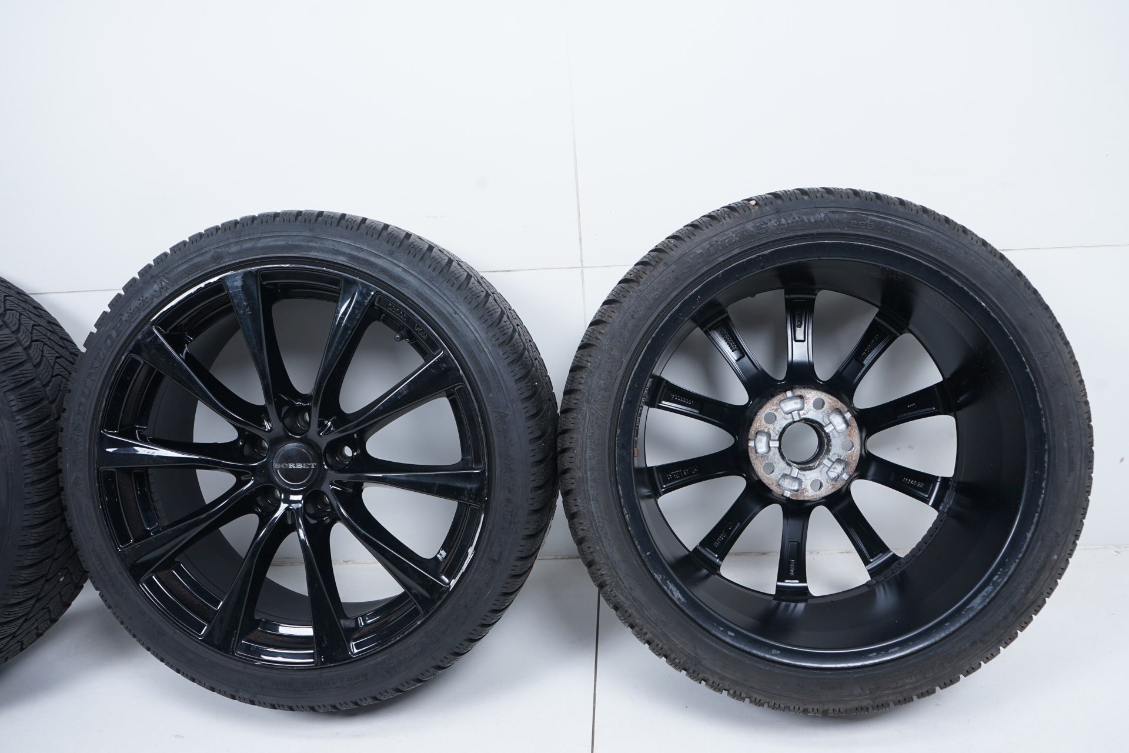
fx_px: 972
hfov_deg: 60.3
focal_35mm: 31
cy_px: 376
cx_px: 564
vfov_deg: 42.3
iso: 200
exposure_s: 1/125
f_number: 7.1
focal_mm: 31
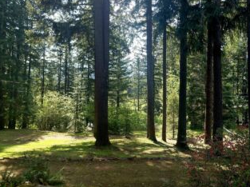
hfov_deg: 56.3
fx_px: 231
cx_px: 153
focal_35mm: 32
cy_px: 73
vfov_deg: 43.8
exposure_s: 1/303
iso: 50
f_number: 1.8
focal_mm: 4.69
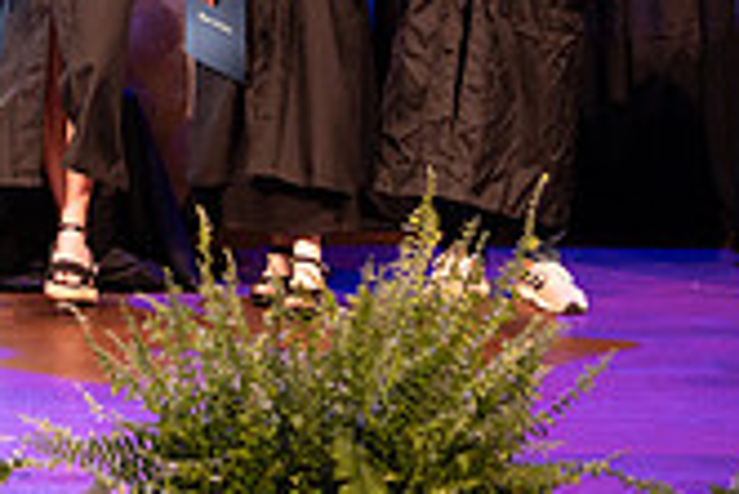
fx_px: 2507
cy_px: -332
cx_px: -156
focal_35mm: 122
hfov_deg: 16.1
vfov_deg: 10.7
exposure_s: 1/200
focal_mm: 35
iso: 1600
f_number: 4
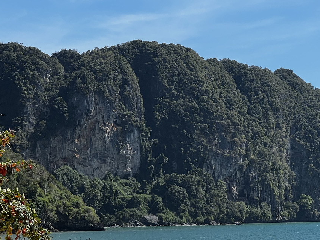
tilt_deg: +1.2
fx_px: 1340
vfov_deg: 10.2
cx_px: 140
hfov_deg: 13.6
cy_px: 195
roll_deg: +1.6
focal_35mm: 145
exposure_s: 1/943
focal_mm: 9
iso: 32
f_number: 2.8
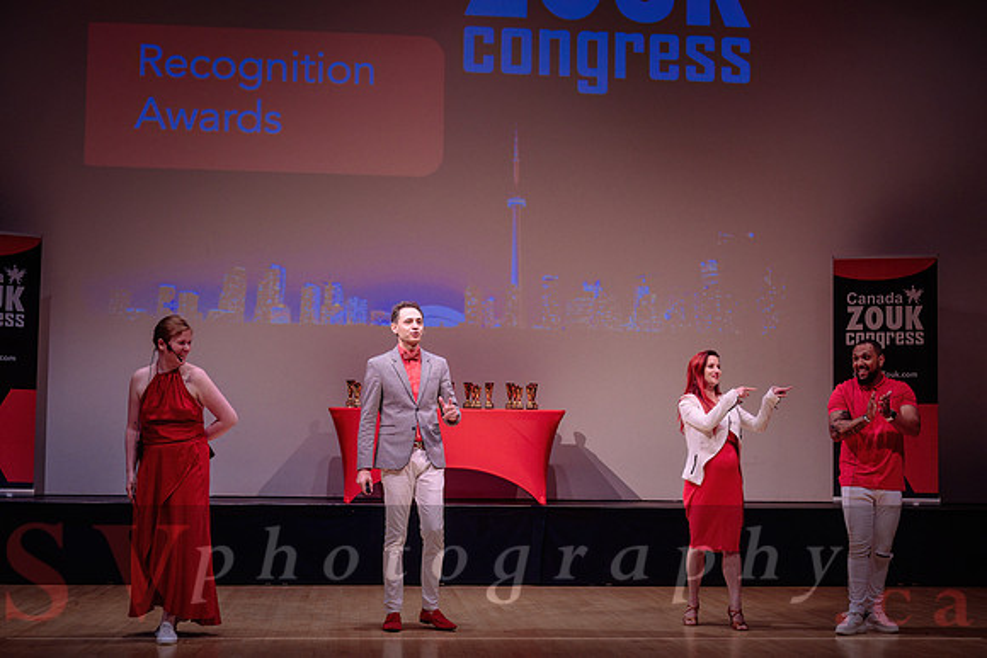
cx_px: 555
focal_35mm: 56
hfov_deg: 35.5
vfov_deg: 24.1
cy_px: 365
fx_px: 1539
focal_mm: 49
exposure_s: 1/320
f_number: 3.5
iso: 1250
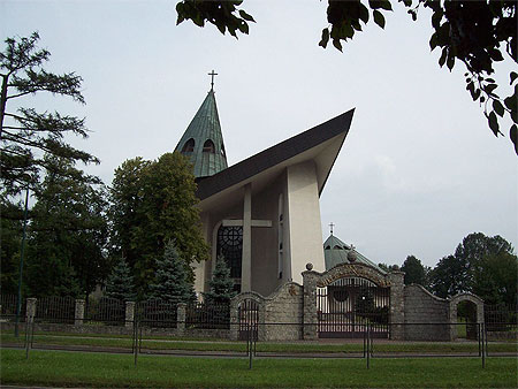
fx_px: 539
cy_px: 194
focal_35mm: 36
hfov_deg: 51.3
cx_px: 259
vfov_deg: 39.7
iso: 80
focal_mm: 6
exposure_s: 1/632
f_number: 4.8
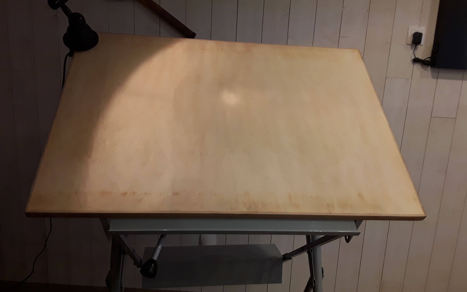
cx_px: 233
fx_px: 369
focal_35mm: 29
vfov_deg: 43.1
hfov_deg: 64.6
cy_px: 155
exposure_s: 1/33
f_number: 1.9
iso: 64
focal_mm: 2.91
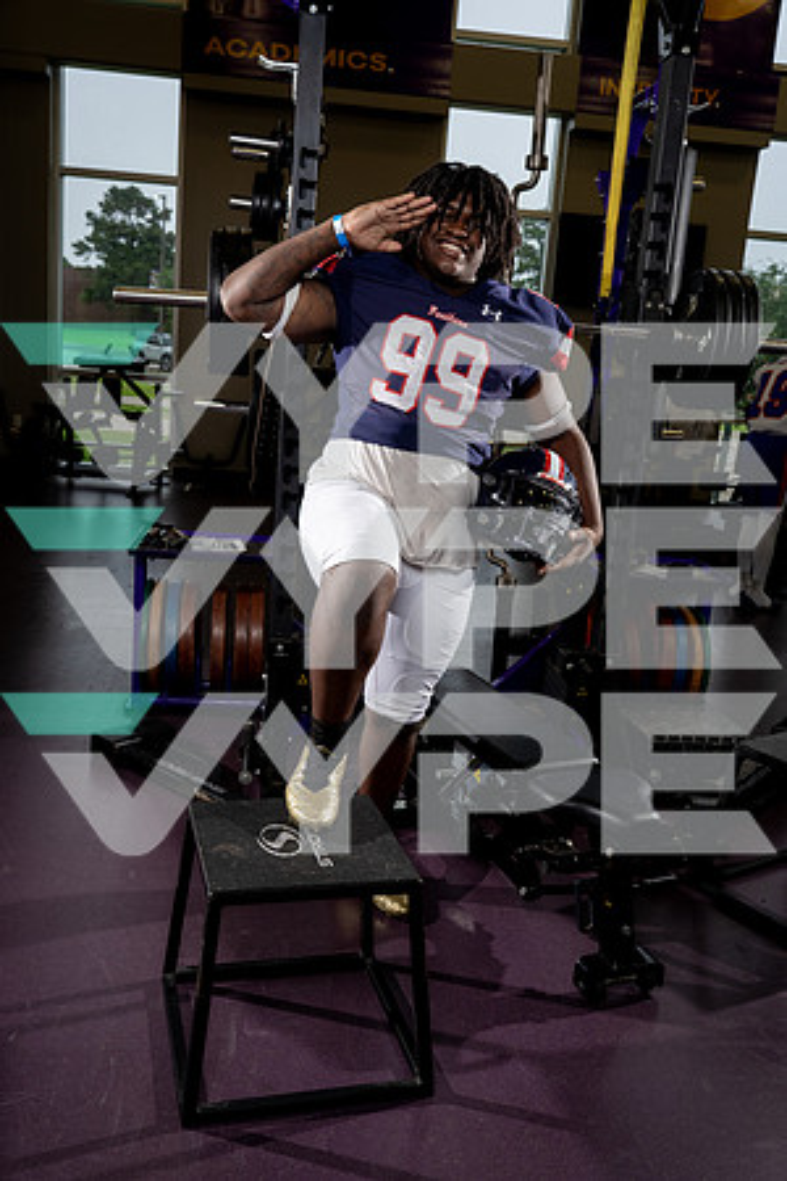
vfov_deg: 57.2
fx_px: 1082
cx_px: 394
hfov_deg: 40.0
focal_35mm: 33
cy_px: 590
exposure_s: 1/250
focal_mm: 33
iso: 640
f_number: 5.6
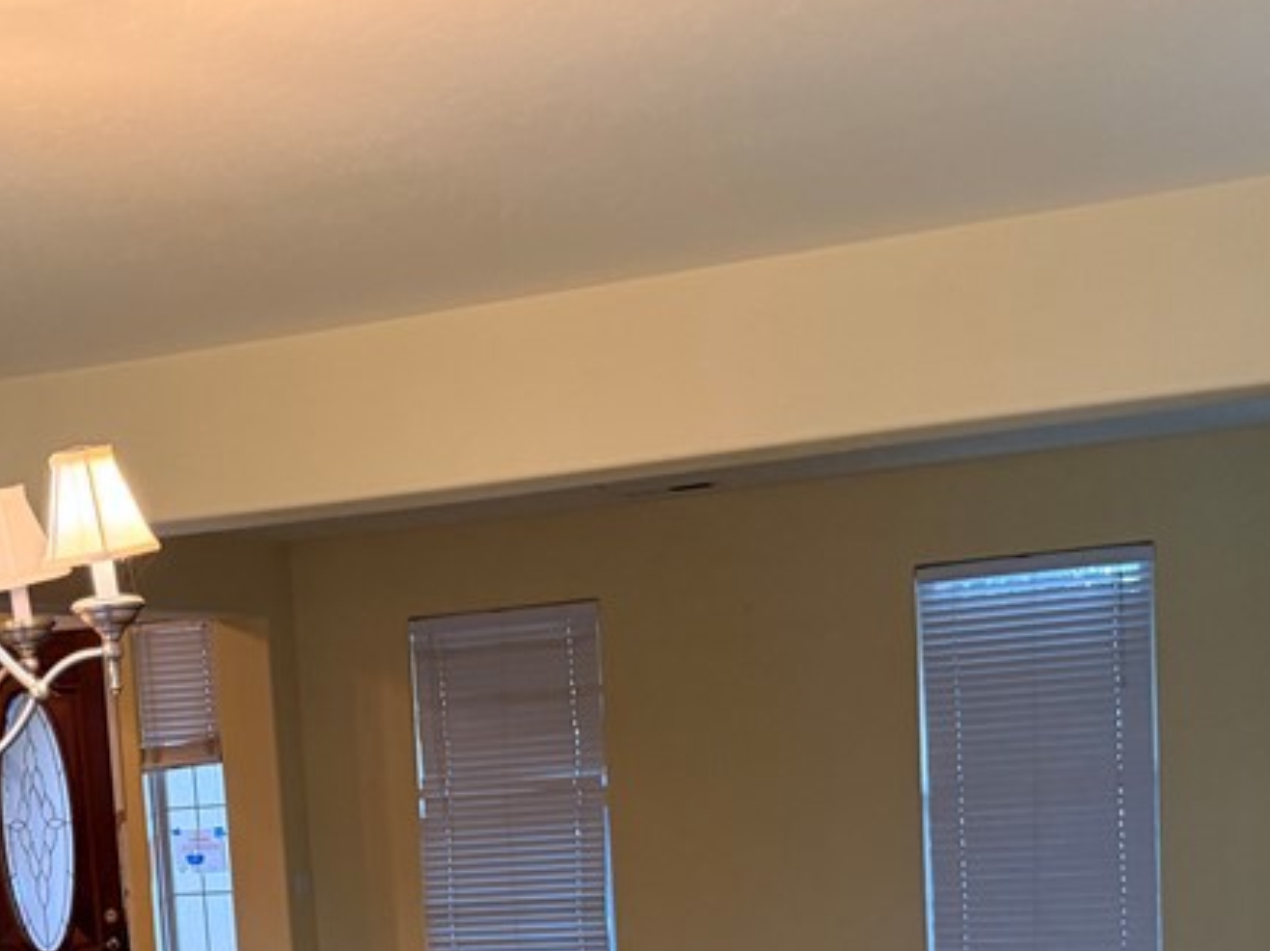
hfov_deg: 33.4
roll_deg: +5.8
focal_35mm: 56
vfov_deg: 24.8
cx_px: 269
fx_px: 2054
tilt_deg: -8.1
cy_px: 963
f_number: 1.78
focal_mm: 6.76
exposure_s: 1/60
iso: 320
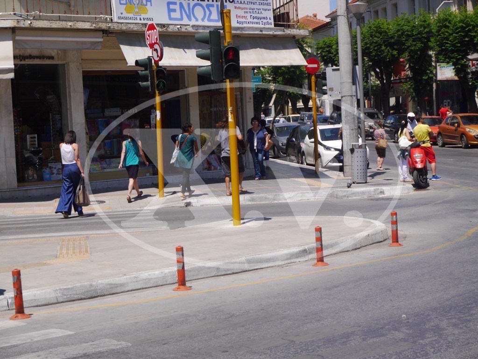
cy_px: 180
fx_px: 1050
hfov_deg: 25.6
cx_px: 239
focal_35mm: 76
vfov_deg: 19.4
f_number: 10
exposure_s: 1/320
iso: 160
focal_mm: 38
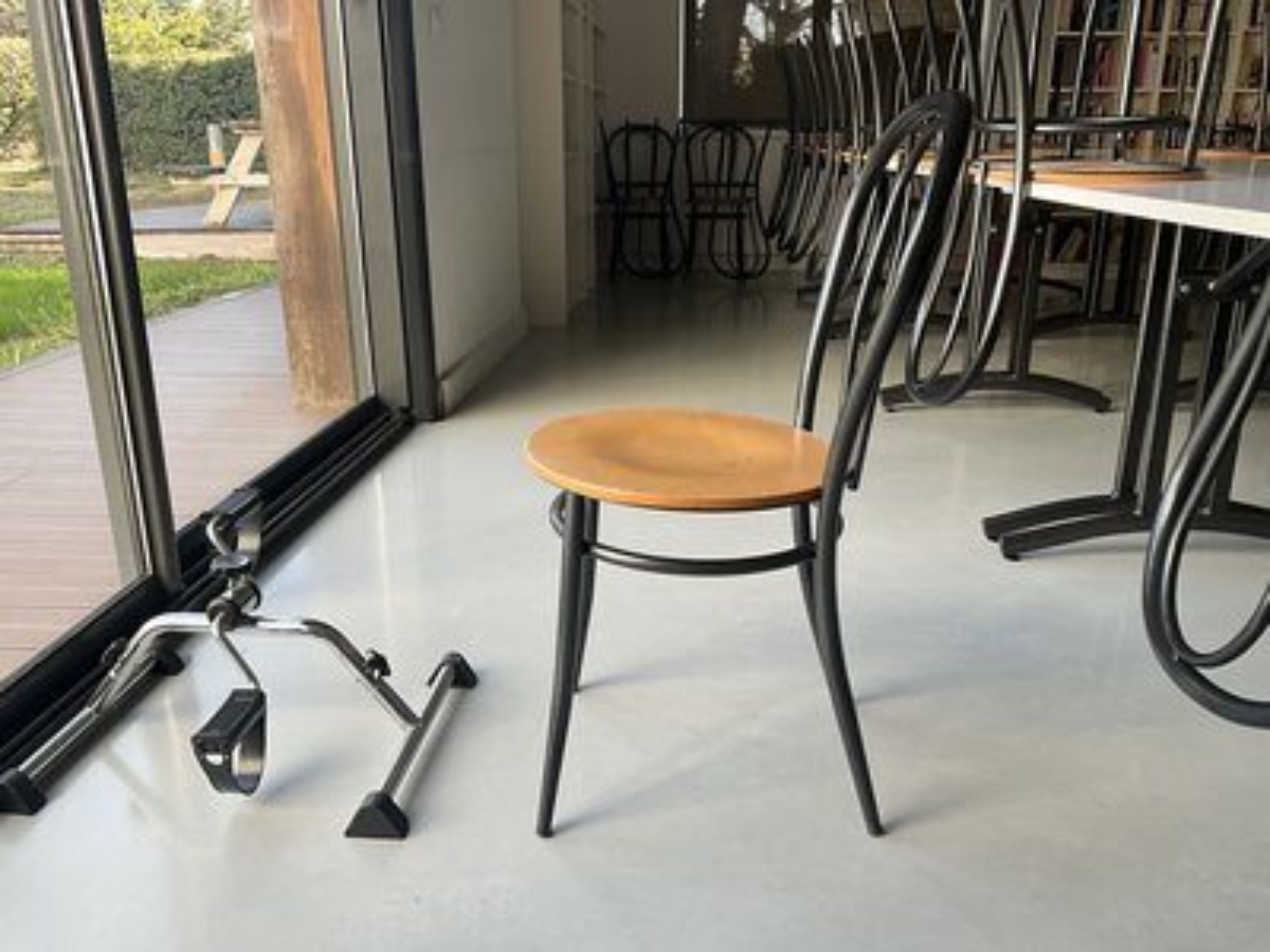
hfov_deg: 61.7
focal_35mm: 29
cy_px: 476
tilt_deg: -18.3
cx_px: 635
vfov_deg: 48.2
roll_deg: -0.6
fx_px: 1064
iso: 32
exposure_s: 1/122
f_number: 1.8
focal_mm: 3
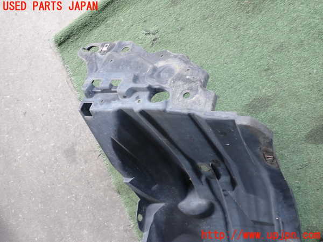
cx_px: 162
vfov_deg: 44.2
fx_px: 299
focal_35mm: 32
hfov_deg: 56.8
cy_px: 121
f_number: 2.4
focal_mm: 5.79
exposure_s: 1/60
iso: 160
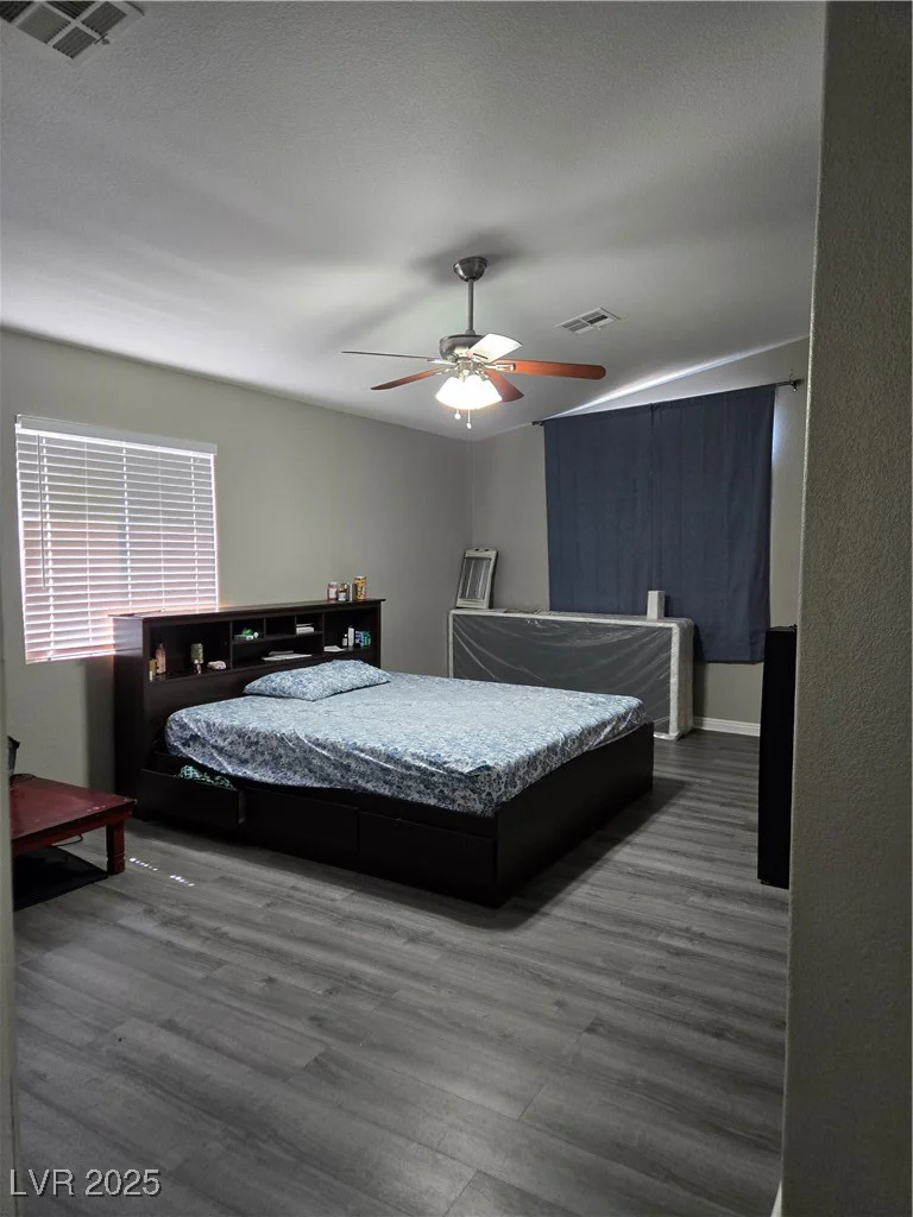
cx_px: 456
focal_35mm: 23
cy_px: 608
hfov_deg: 58.9
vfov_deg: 73.9
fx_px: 809
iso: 320
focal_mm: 5.4
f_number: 1.8
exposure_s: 1/120
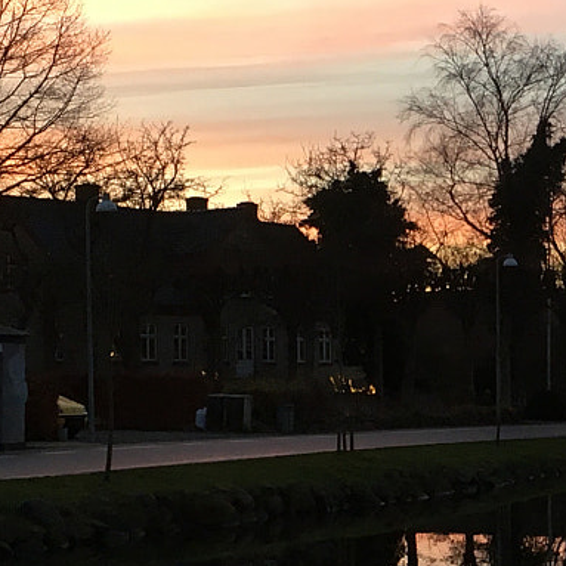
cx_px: 562
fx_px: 1979
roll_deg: +0.4
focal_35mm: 107
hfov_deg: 16.0
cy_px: 418
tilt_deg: -1.6
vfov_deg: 16.2
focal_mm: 4.15
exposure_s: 1/30
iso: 25
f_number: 2.2
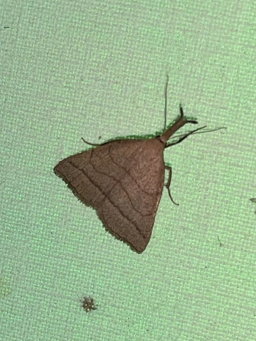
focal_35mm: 26
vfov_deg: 67.3
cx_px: 128
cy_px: 170
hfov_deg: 53.1
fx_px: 256
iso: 32
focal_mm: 5.1
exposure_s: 1/3049
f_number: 1.6
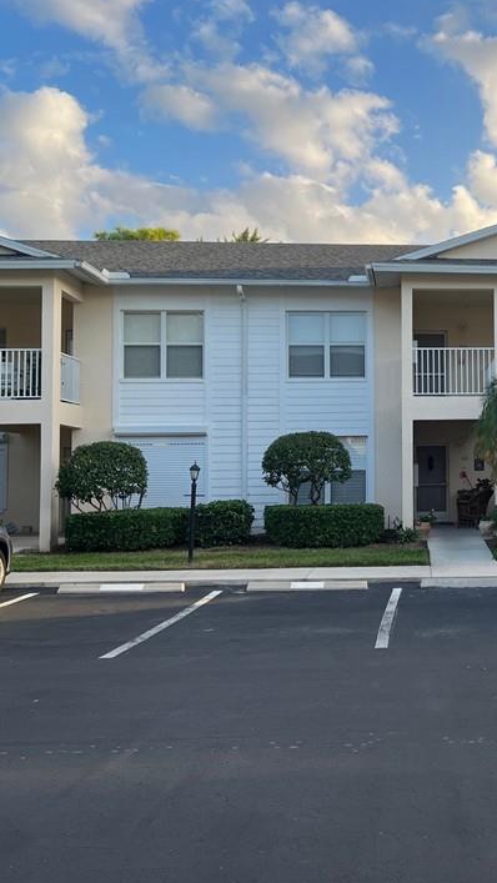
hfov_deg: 27.6
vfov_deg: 49.3
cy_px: 408
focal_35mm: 41
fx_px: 960
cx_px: 480
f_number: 1.5
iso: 50
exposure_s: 1/1038
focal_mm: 5.7
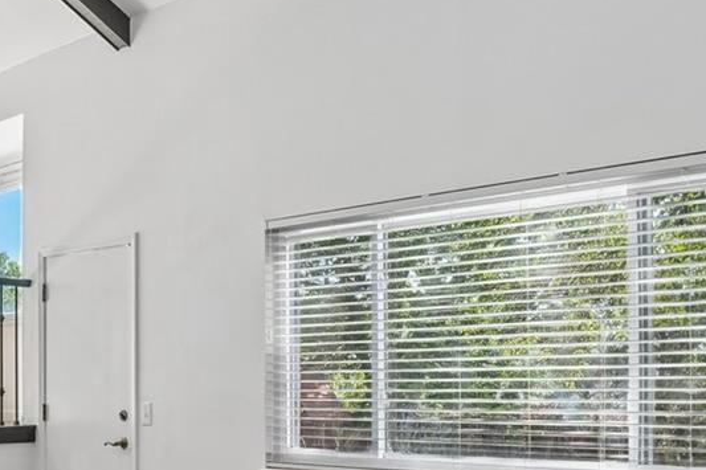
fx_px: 882
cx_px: 293
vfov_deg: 28.8
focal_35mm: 45
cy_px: 412
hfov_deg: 43.5
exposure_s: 1/20
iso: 400
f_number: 8
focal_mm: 10
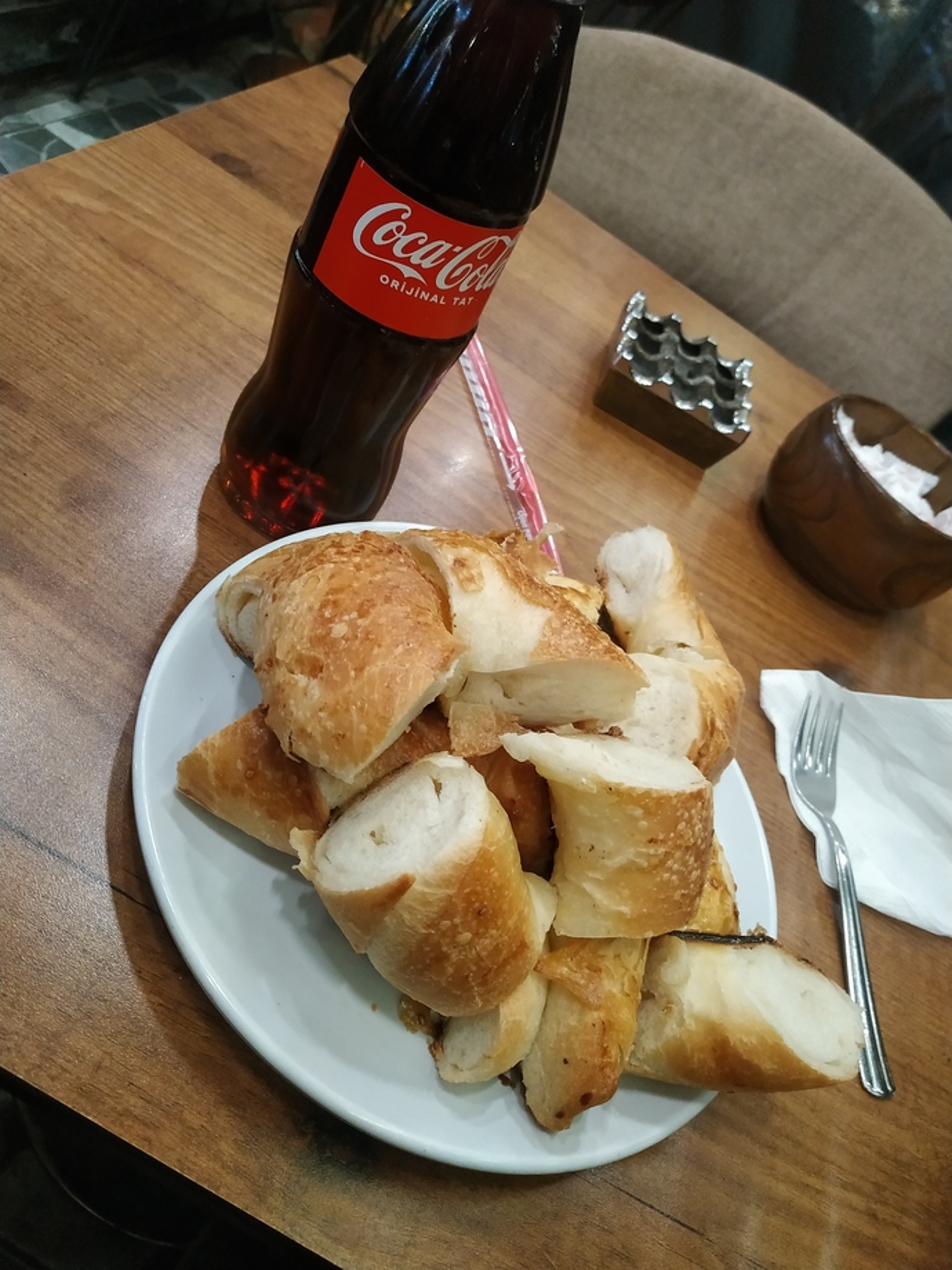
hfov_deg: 56.8
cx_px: 476
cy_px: 635
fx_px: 880
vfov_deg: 71.6
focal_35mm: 24
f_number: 1.9
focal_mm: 3.94
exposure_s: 1/20
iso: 400
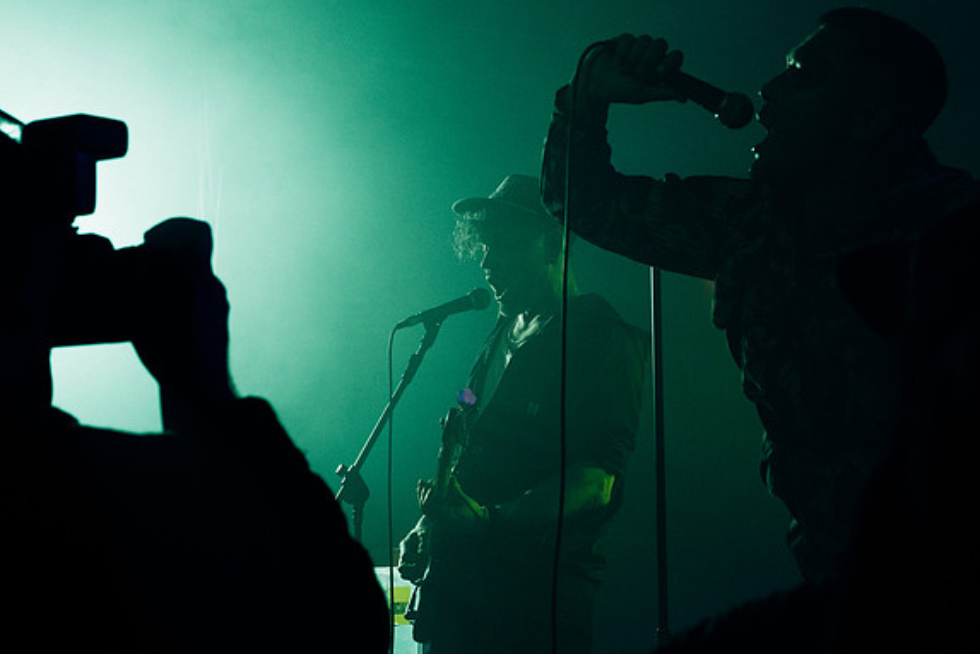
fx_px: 2286
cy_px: 324
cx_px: 494
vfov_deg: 16.3
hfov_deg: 24.2
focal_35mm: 84
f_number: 7.1
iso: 1600
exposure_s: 1/250
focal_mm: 55
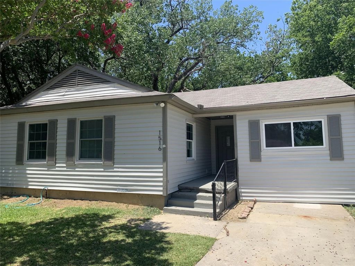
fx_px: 267
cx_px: 178
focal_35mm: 26
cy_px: 133
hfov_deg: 67.3
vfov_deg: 53.1
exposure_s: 1/1447
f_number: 1.8
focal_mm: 4.2
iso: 25
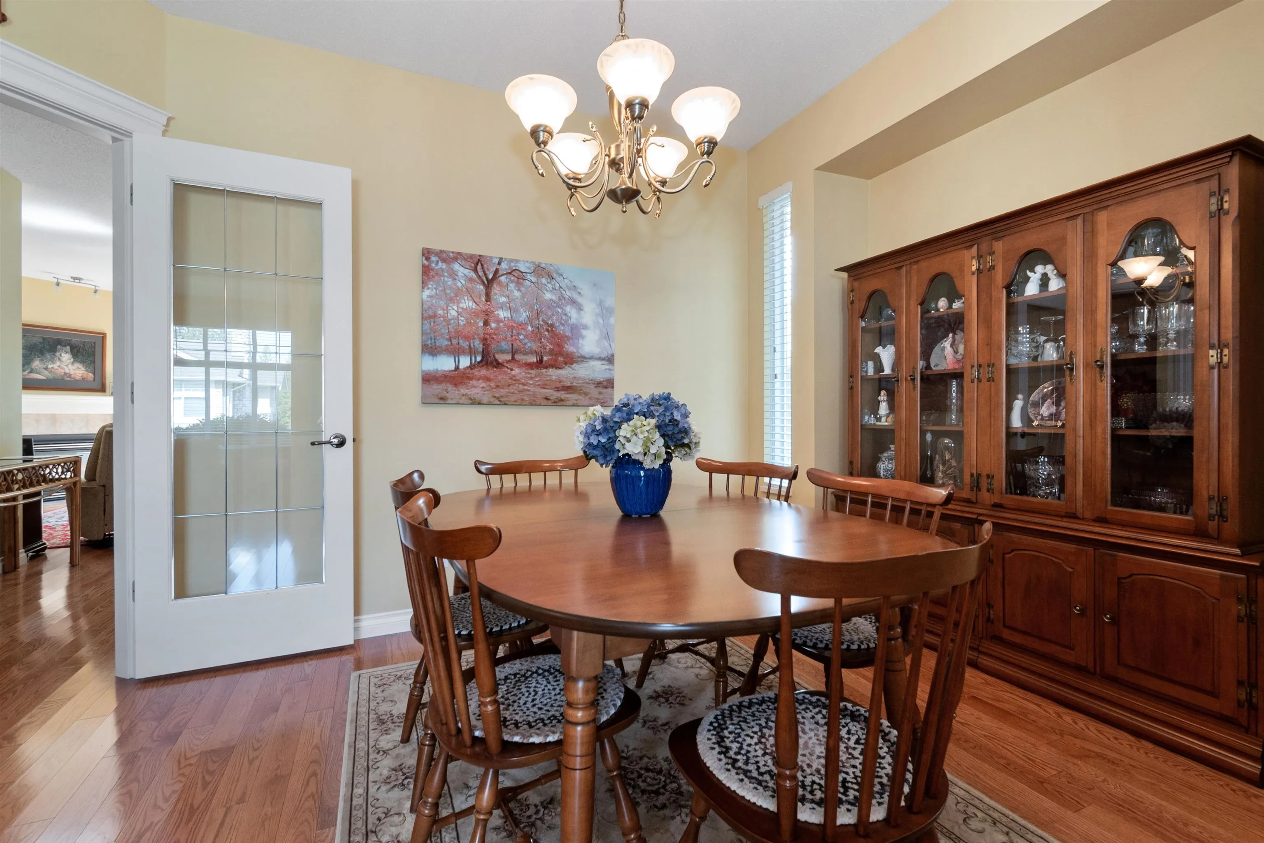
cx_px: 632
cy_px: 422
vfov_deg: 77.3
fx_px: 527
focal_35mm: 15
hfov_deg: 100.4
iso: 250
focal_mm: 10
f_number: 9
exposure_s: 1/8
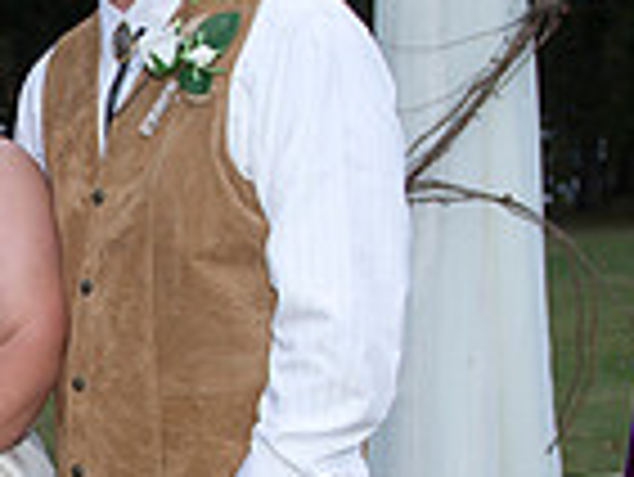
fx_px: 1741
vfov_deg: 15.3
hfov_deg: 18.8
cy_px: 500
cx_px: -243
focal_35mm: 95
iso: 800
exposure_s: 1/100
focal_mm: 24
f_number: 3.2
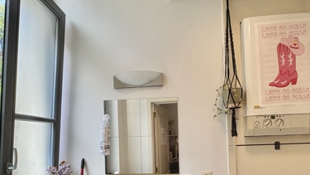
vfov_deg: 42.7
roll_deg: +2.2
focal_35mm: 26
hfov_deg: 71.9
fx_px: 214
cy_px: 135
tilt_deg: +1.0
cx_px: 159
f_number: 2.2
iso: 64
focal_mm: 2.22
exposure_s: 1/171
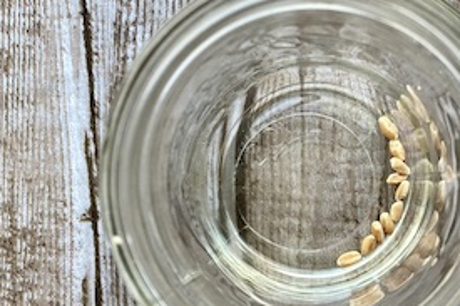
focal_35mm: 61
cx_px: 304
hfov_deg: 32.6
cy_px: 201
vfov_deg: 22.2
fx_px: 779
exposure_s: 1/120
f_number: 1.8
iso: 50
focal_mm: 3.99
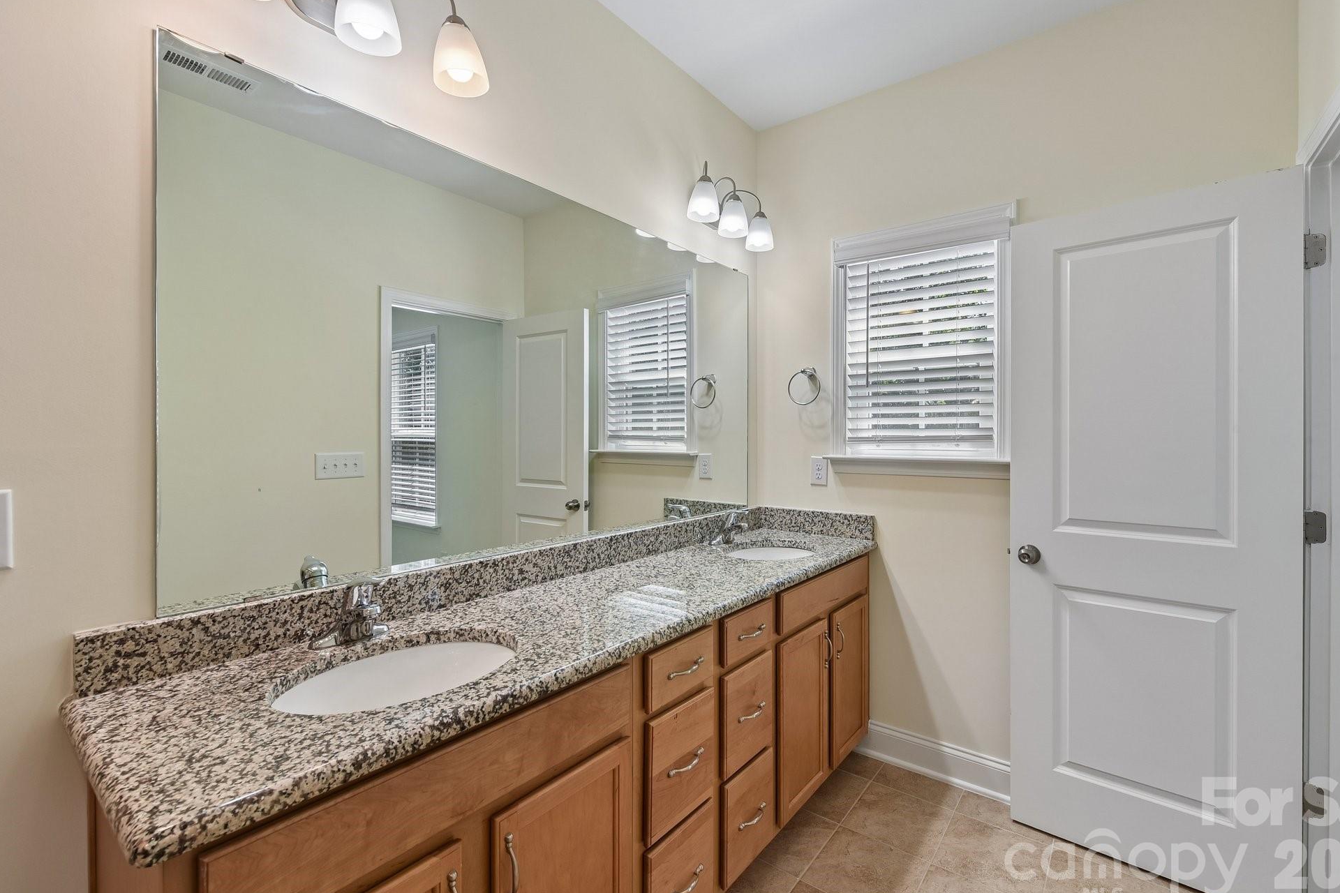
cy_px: 438
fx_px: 596
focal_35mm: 16
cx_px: 710
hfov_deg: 96.6
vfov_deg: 73.7
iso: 200
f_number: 11
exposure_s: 1/30
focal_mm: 15
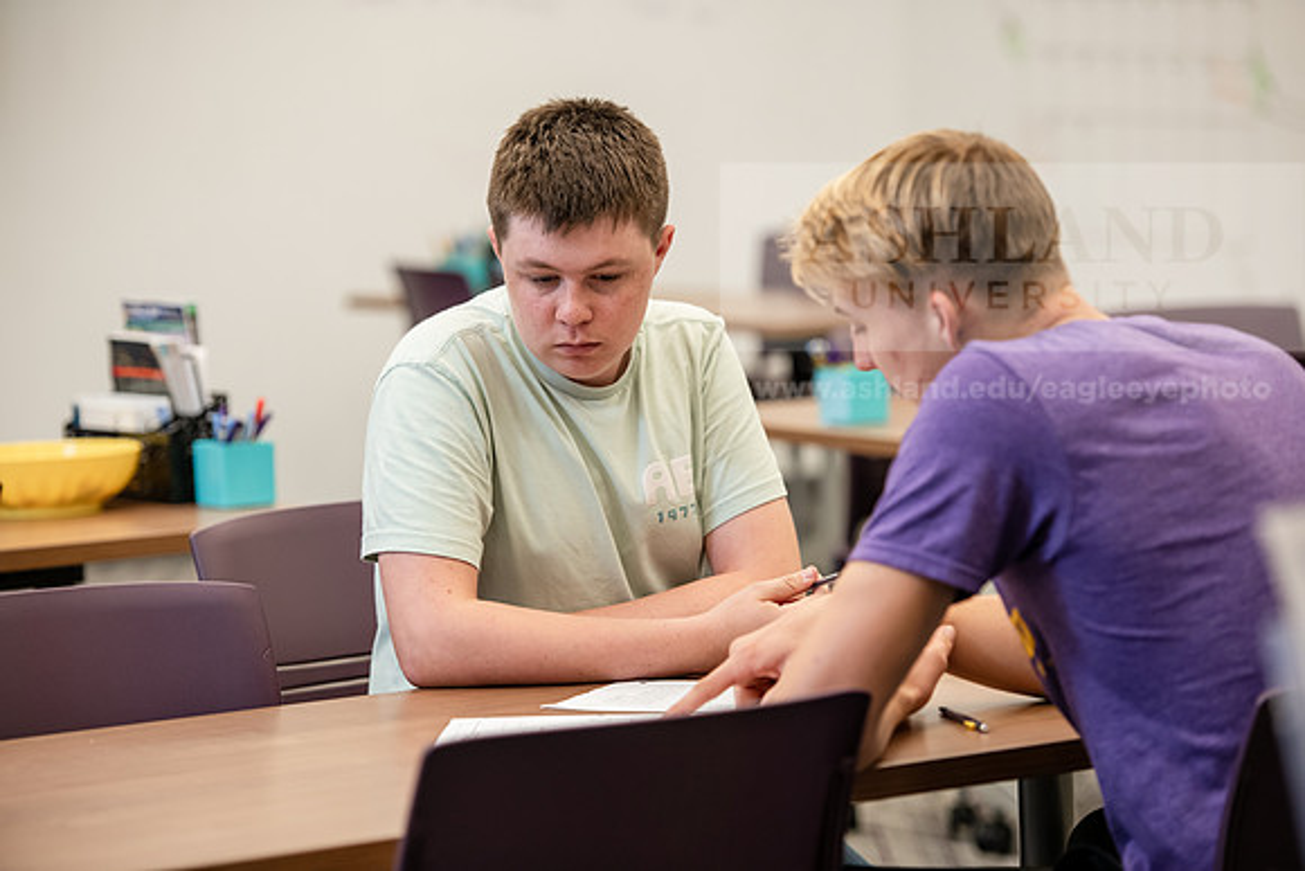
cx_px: 652
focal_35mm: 122
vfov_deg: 11.2
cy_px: 436
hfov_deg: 16.8
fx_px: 4423
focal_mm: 122
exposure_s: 1/200
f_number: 3.2
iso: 800
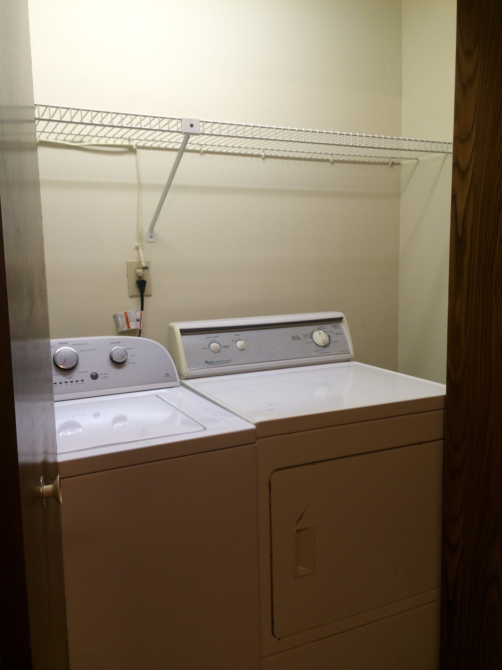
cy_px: 335
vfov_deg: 61.7
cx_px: 251
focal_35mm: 29
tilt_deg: -8.0
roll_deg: +2.0
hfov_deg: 48.2
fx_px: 561
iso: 50
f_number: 2.2
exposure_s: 1/30
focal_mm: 4.15
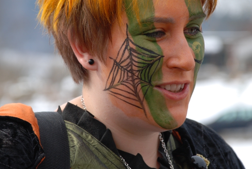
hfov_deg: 8.6
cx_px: 117
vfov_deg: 5.8
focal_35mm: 239
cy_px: 58
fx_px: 1675
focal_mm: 112
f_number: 5.6
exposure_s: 1/320
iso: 200
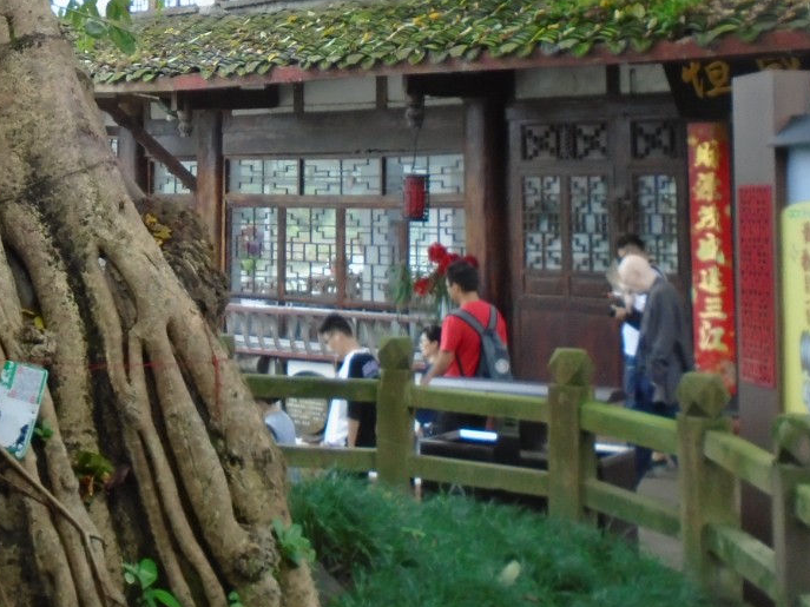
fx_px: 1240
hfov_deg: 35.7
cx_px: 244
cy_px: 87
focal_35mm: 53
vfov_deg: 26.8
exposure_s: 1/30
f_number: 3.2
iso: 200
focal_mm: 4.6
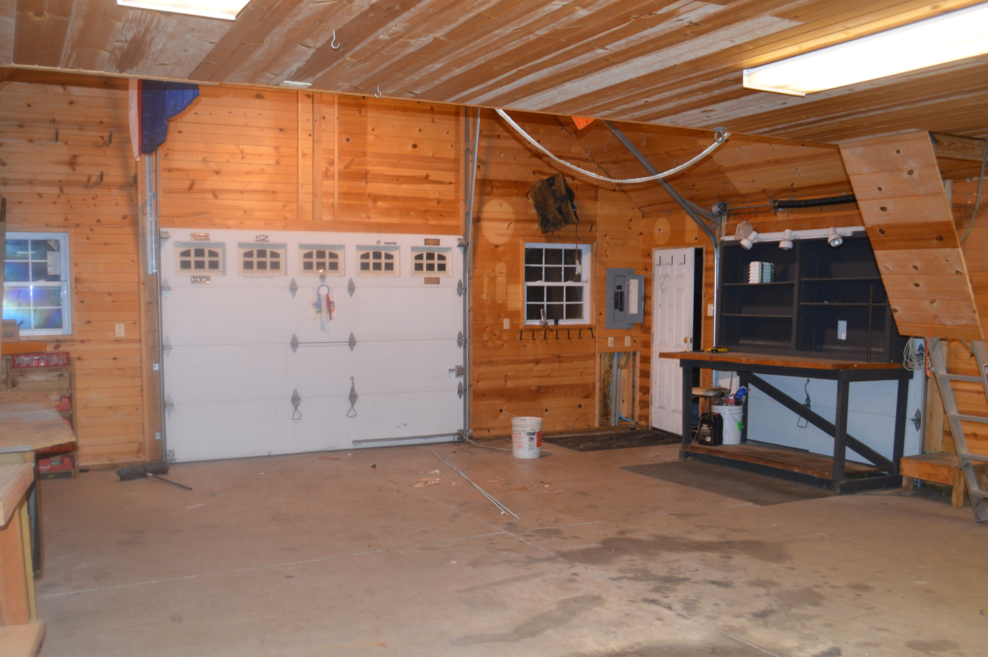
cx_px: 465
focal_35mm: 31
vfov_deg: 42.2
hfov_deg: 60.3
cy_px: 374
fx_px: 850
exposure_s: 1/60
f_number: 3.8
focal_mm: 18
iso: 400
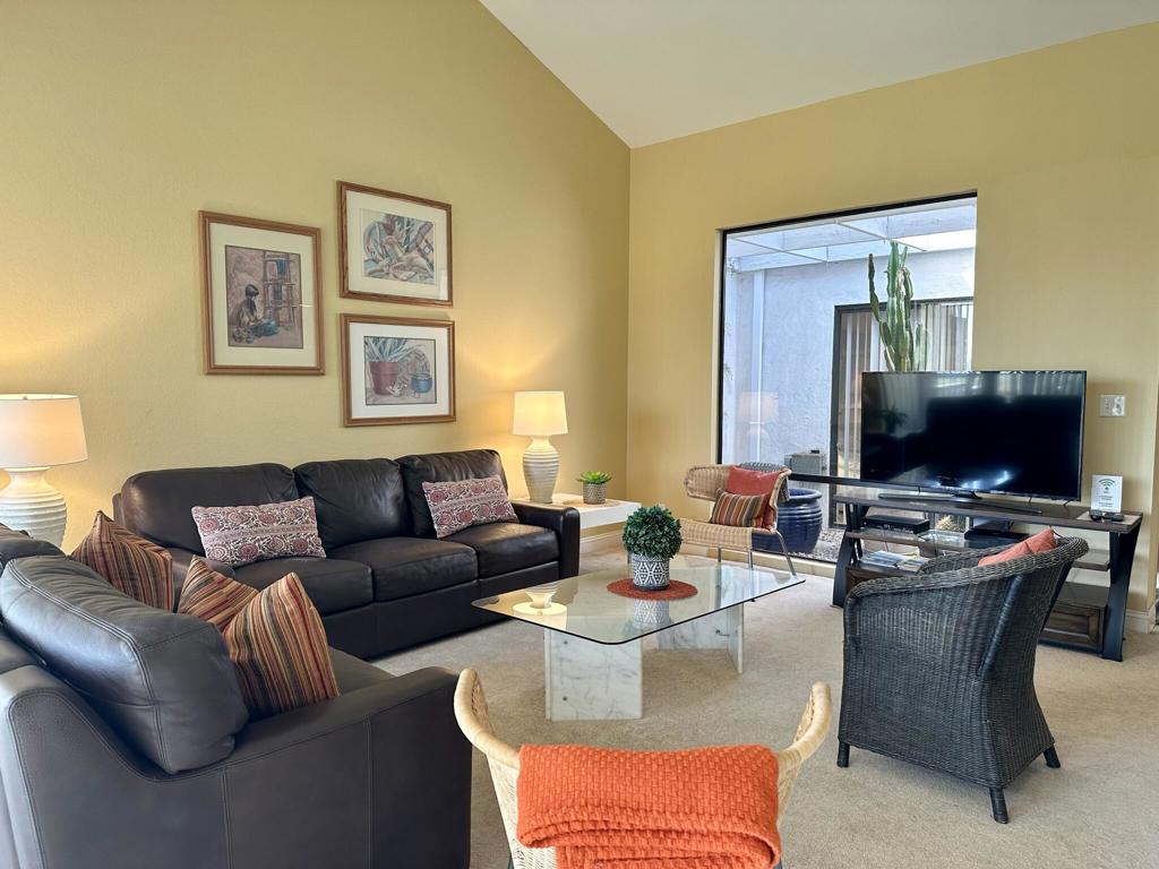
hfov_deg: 71.6
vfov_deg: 56.8
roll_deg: -0.1
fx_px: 804
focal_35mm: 24
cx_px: 580
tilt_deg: -4.2
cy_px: 434
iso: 125
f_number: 1.78
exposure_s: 1/120
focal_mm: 6.86
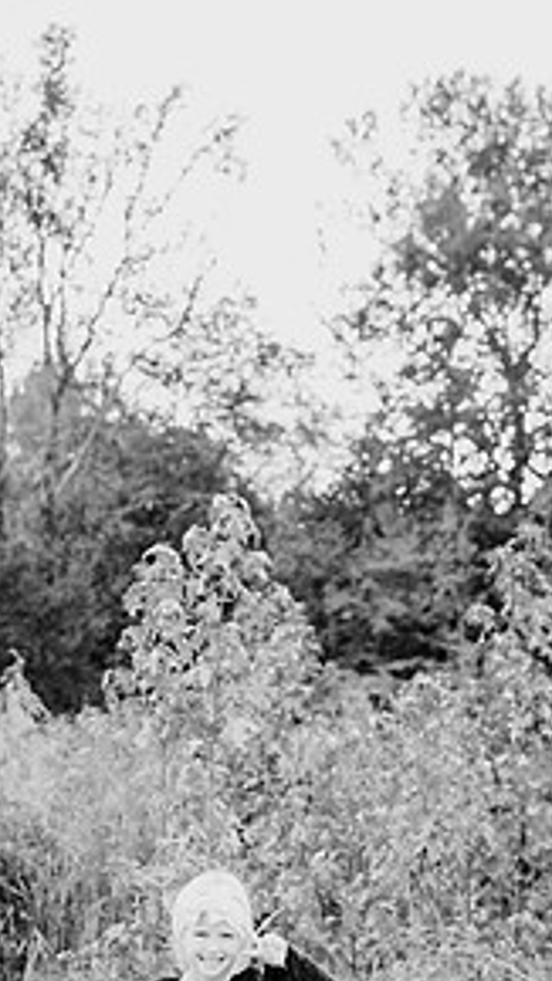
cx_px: 227
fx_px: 1015
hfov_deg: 30.3
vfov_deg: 51.4
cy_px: 575
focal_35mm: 39
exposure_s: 1/1000
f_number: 2.5
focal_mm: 24
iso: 200
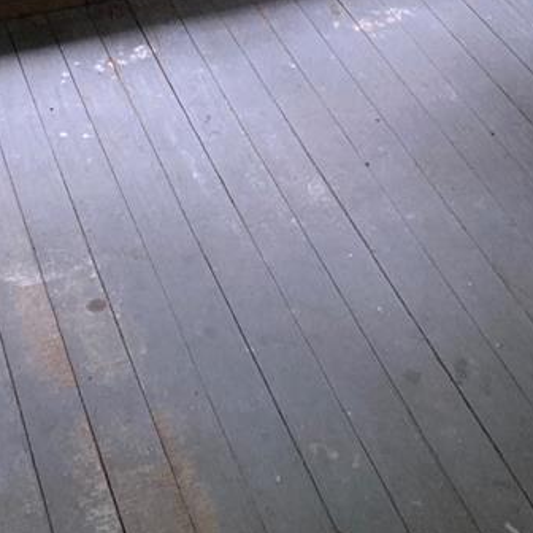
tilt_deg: -21.2
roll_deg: +0.2
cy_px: -260
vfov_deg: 18.7
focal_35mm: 82
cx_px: 355
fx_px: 1428
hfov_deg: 21.1
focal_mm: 4.25
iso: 125
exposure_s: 1/121
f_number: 1.8
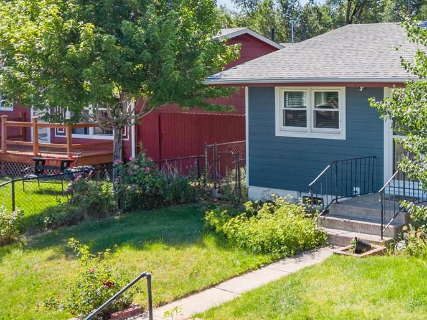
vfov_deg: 25.9
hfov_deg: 30.4
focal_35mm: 56
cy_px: 95
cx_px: 481
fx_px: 691
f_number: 1.8
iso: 330
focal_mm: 8.67
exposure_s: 1/3000
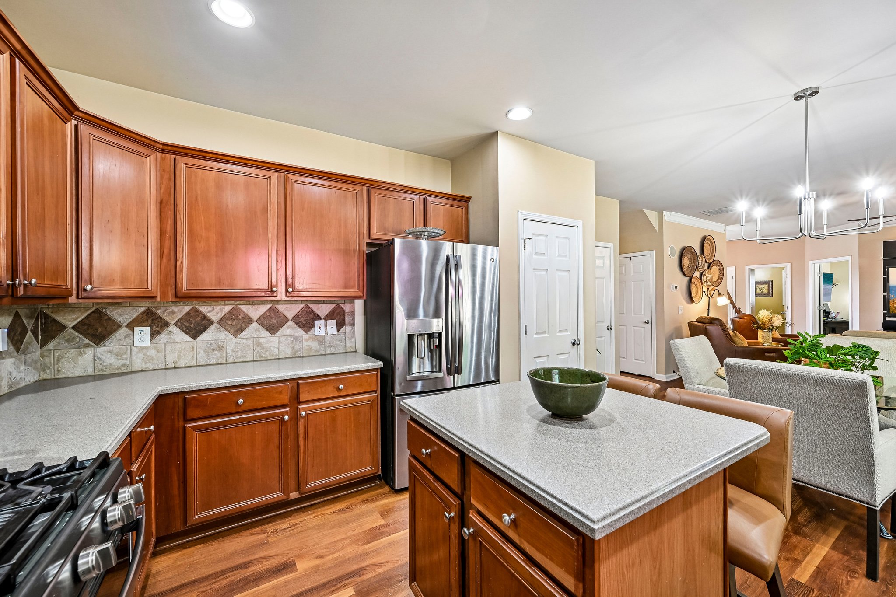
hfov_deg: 104.3
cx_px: 448
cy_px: 298
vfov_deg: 81.2
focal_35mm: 14
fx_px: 348
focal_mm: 14
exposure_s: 1/15
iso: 800
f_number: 8
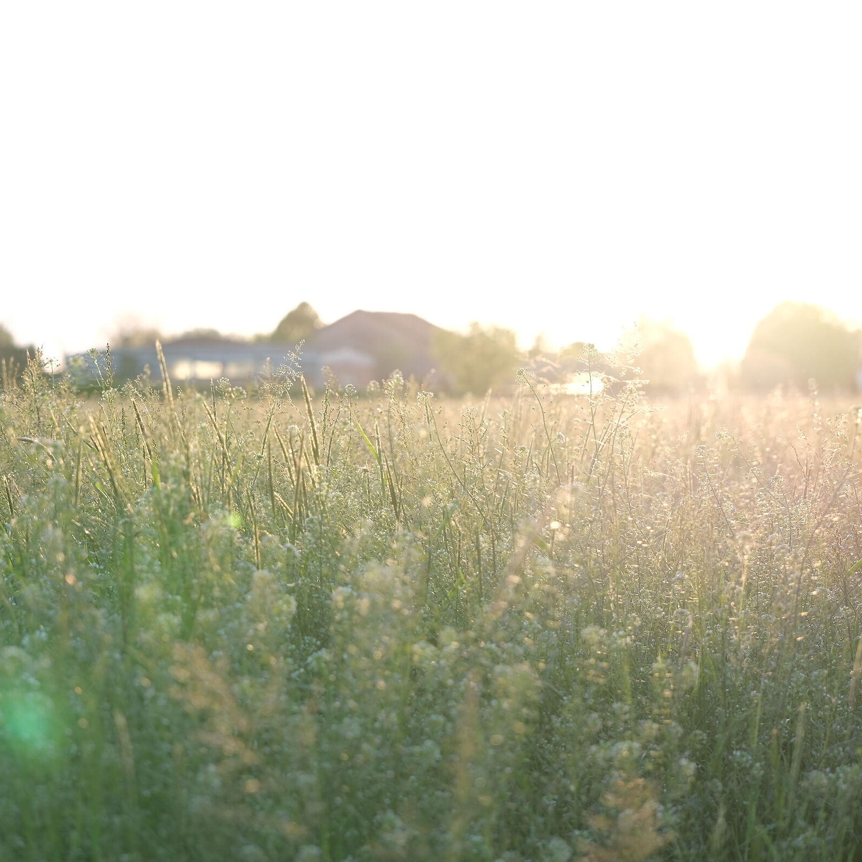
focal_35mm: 135
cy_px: 430
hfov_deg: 12.9
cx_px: 372
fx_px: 3803
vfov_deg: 12.9
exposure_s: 1/105
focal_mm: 70
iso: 200
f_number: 5
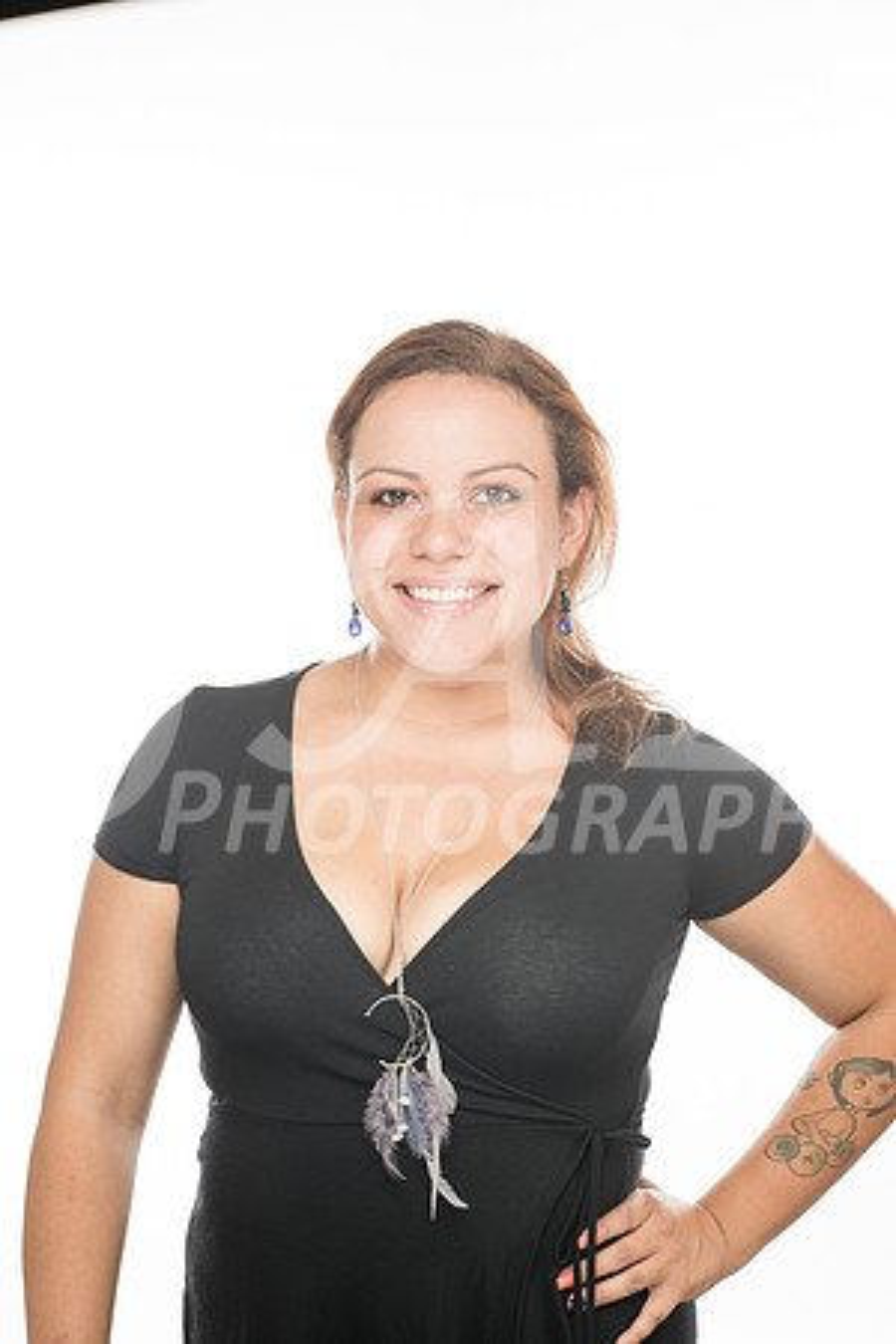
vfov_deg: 23.9
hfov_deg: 16.1
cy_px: 672
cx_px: 448
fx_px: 3173
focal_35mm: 85
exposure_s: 1/125
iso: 100
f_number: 9
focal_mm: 85
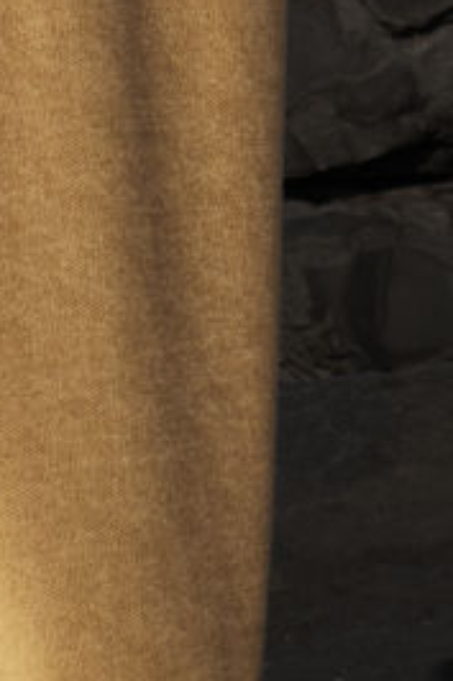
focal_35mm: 433
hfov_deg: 3.1
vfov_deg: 4.6
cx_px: 985
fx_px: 8183
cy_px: -1178
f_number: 6.3
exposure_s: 1/1250
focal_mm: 60
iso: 400
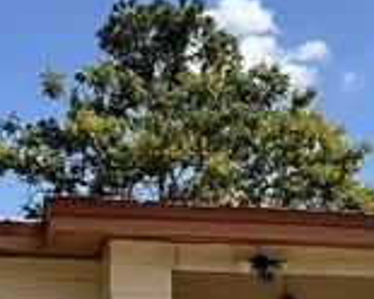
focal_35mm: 90
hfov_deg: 21.1
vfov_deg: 15.9
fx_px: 996
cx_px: 287
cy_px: 420
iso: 50
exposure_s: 1/1125
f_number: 2.2
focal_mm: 2.22
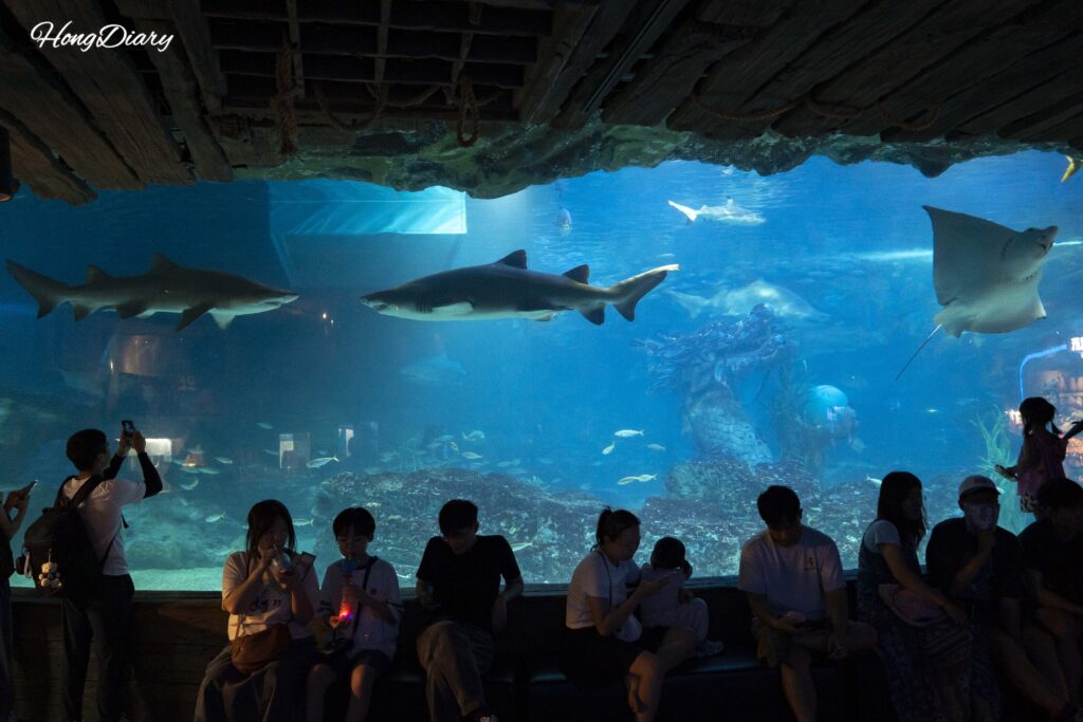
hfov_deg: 65.5
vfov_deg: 46.4
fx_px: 842
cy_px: 361
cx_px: 542
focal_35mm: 28
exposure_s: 1/160
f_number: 4
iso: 6400
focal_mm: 28
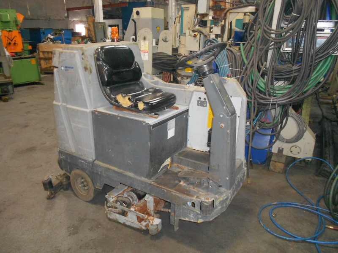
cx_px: 169
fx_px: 254
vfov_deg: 53.1
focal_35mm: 26
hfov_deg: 67.3
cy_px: 126
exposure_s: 1/25
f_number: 3.2
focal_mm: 4.6
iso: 500
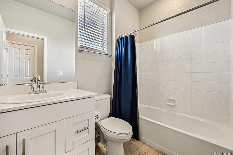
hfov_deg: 100.3
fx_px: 97
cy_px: 74
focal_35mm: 15
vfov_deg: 77.3
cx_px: 111
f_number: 11
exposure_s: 1/15
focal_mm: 14
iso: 400
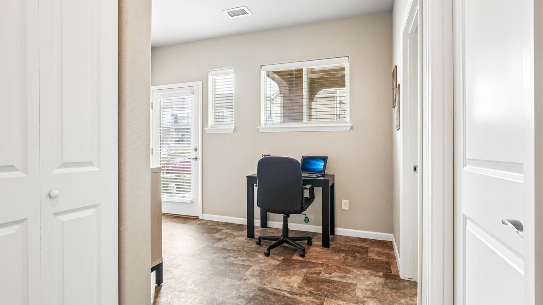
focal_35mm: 18
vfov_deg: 62.3
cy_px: 149
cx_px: 269
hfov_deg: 94.2
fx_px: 252
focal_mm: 11
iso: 400
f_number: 8
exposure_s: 1/30
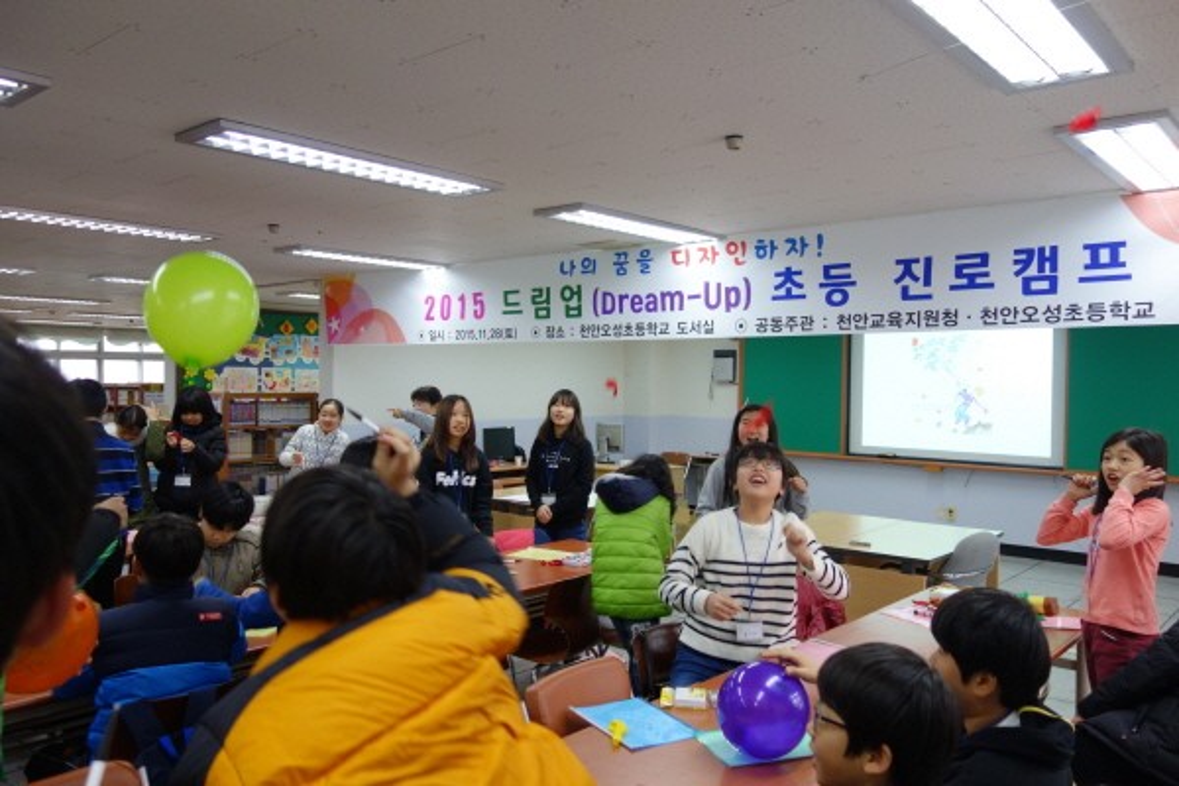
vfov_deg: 46.4
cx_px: 590
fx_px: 917
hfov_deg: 65.5
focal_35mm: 28
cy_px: 393
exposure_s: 1/100
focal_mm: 10.4
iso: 200
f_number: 1.8
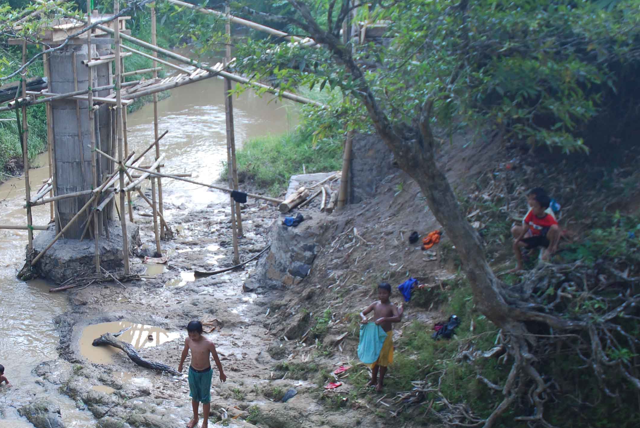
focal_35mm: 49
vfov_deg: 27.3
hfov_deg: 38.8
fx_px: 872
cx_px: 131
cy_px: 307
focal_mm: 18
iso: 140
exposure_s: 1/125
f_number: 5.6
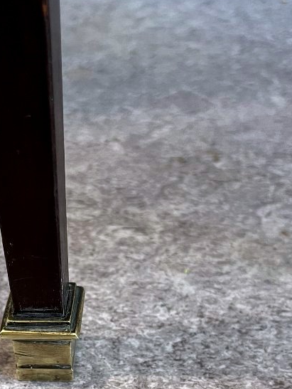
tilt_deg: -41.2
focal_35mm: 57
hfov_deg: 25.3
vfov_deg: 32.7
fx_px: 640
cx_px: 60
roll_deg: +3.8
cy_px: 318
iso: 64
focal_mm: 5.1
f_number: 1.6
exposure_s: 1/50
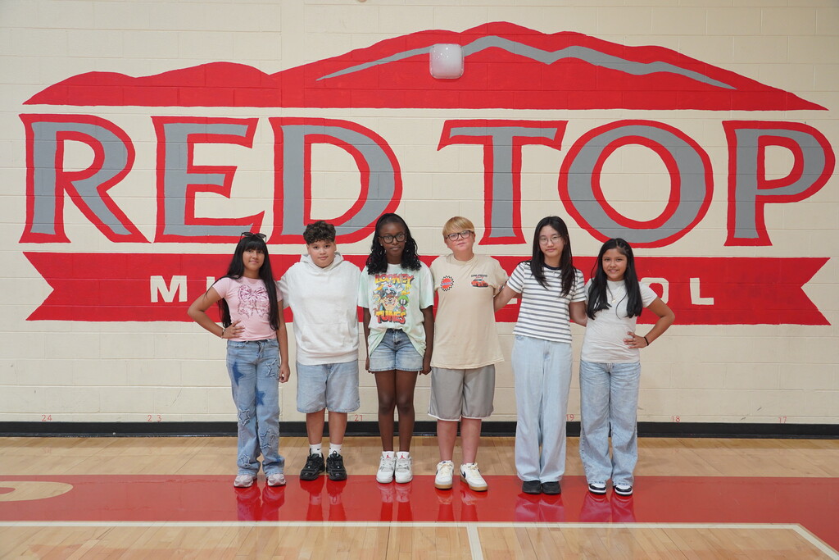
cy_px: 280
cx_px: 420
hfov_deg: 61.9
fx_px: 699
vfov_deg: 43.6
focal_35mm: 30
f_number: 4
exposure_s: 1/160
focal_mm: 30
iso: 1250
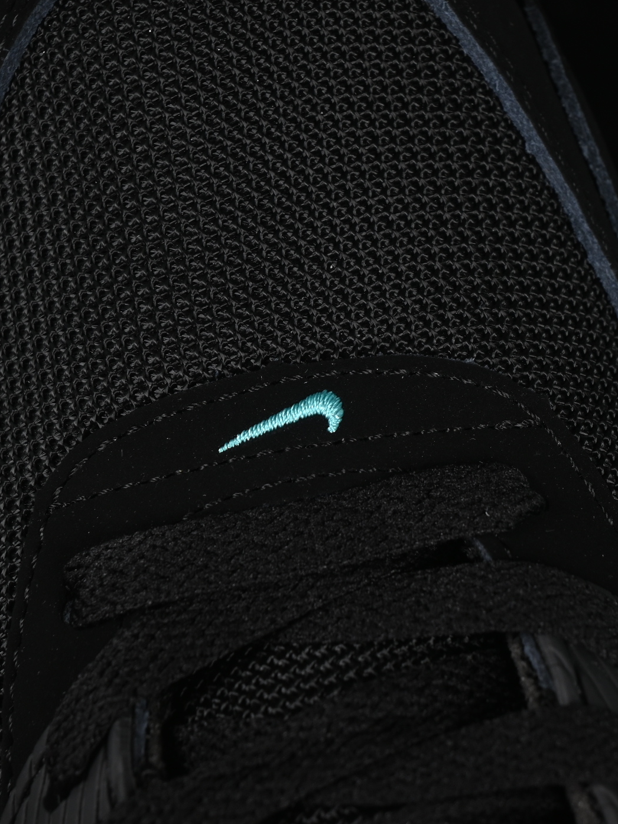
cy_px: 339
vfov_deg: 13.7
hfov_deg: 10.3
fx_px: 3427
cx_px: 330
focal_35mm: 144
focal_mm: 50
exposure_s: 1/50
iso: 160
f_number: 6.3
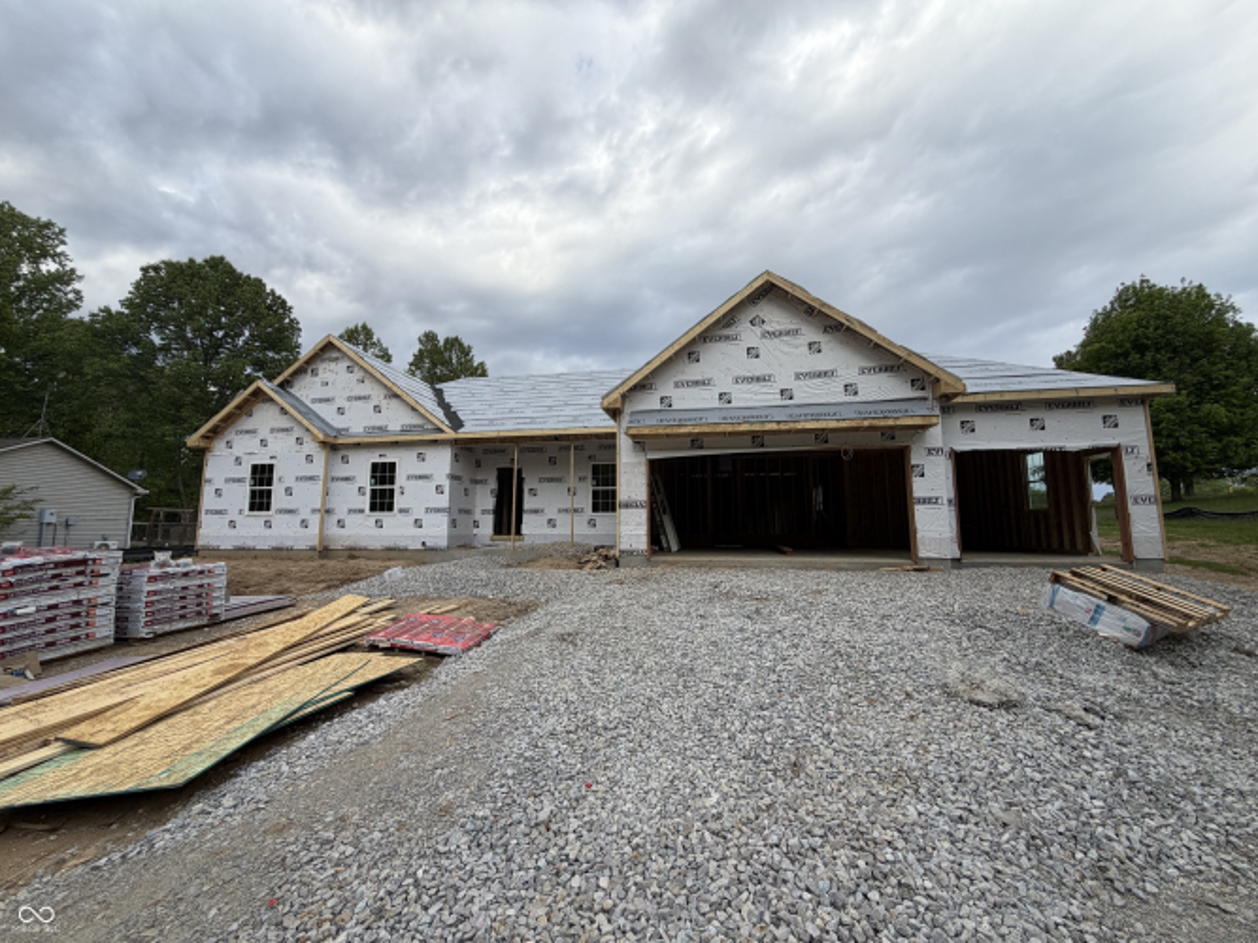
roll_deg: +0.5
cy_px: 472
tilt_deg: +7.1
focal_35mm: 14
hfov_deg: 102.1
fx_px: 509
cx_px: 629
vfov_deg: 85.7
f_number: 2.2
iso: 40
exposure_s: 1/559
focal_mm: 2.22
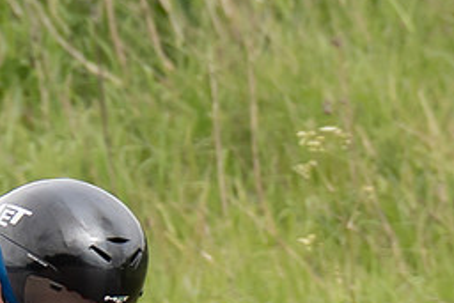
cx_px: -136
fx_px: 27141
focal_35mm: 2151
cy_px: 179
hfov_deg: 1.0
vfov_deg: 0.6
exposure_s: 1/800
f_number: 4
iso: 200
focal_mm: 200
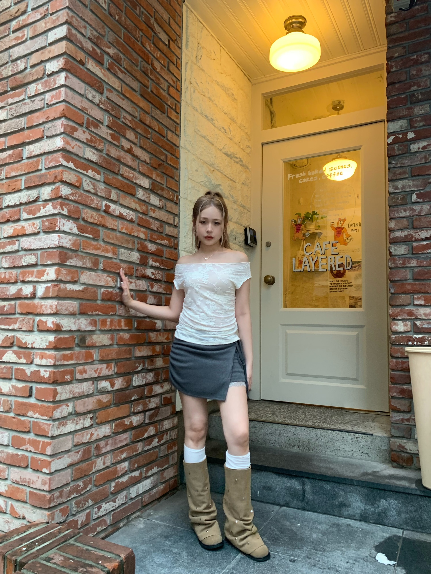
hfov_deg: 53.1
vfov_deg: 67.3
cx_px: 216
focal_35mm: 26
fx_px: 432
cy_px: 287
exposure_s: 1/60
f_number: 1.8
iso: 200
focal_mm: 4.25
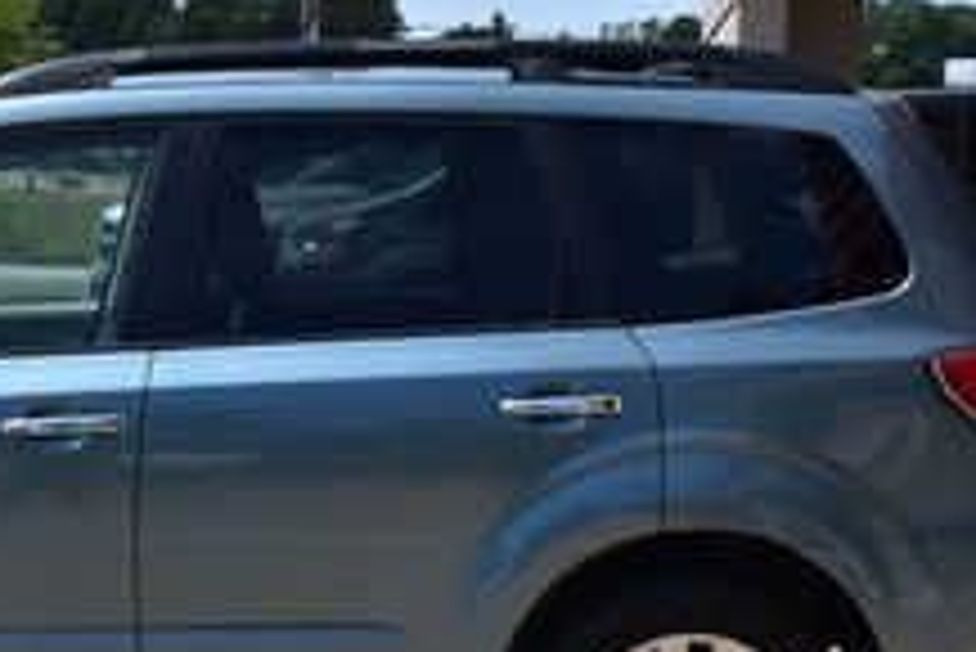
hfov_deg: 18.8
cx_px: 45
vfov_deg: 12.9
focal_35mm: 106
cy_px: 225
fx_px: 2876
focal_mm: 24
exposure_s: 1/500
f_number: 11
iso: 250
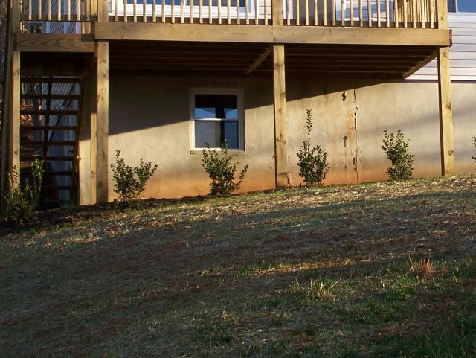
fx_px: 1761
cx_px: 416
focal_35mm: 128
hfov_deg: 15.2
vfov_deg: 11.5
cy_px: 47
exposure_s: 1/400
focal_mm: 10.7
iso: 80
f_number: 3.2
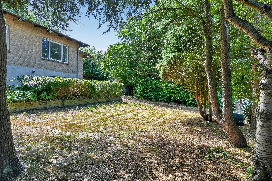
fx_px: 159
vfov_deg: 59.5
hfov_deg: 81.2
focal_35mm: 21
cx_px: 136
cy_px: 90
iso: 800
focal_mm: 21
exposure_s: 1/60
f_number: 8
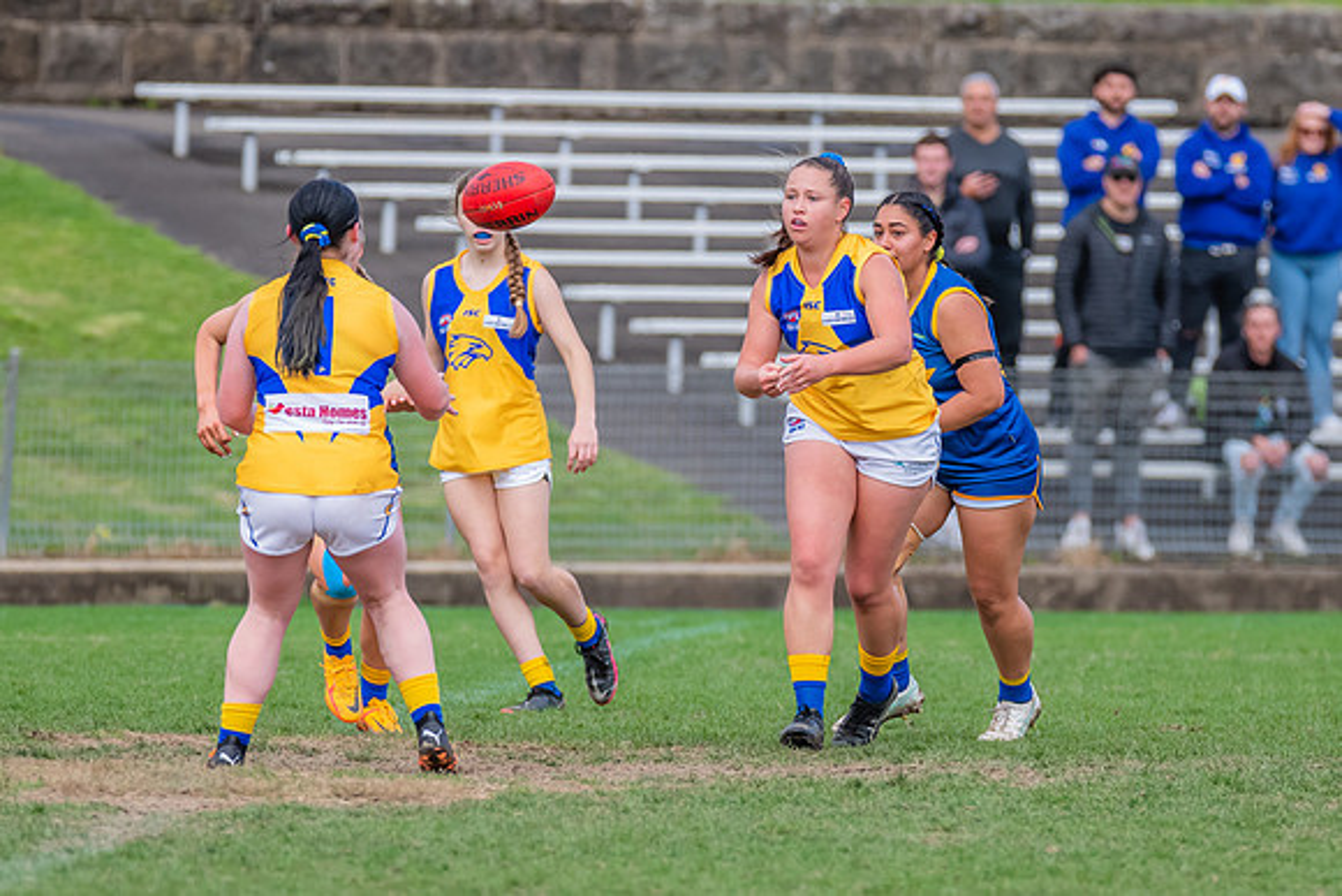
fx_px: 23370
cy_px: 544
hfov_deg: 3.3
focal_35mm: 627
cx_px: 746
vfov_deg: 2.2
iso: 800
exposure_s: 1/1600
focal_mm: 360
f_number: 7.1
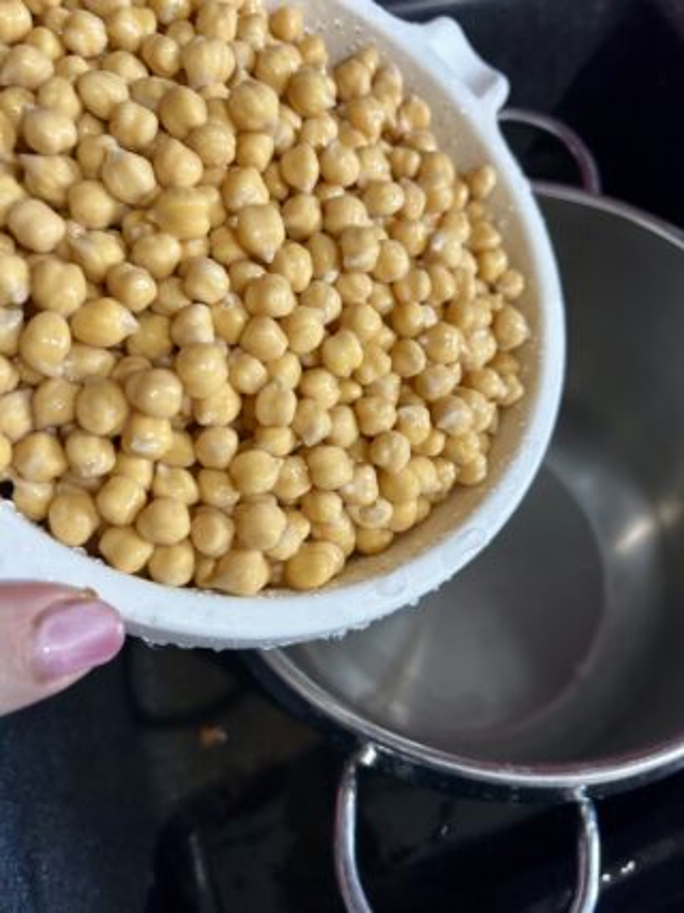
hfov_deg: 53.0
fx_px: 685
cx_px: 342
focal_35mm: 26
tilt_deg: -68.4
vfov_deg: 67.3
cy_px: 456
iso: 160
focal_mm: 5.7
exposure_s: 1/50
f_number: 1.5
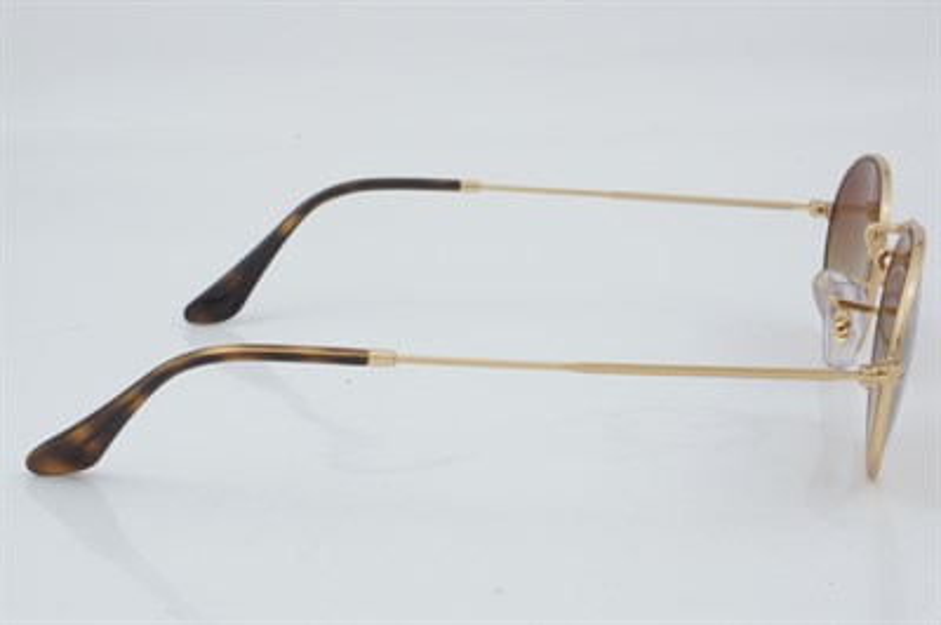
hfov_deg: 27.0
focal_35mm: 75
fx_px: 1959
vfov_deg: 18.2
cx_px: 470
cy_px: 312
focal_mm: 50
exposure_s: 1/3
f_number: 29
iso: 100
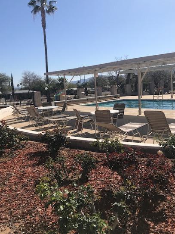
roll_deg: +3.9
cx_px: 83
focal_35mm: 33
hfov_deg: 42.9
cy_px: 109
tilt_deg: -5.8
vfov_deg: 55.3
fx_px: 223
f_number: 1.8
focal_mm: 3.99
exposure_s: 1/3195
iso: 20
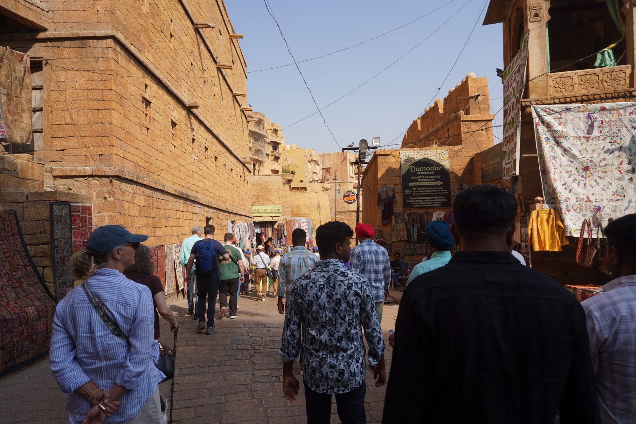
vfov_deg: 53.1
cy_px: 212
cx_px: 318
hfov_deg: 73.7
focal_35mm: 24
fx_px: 424
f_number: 14
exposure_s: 1/100
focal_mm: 24
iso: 100
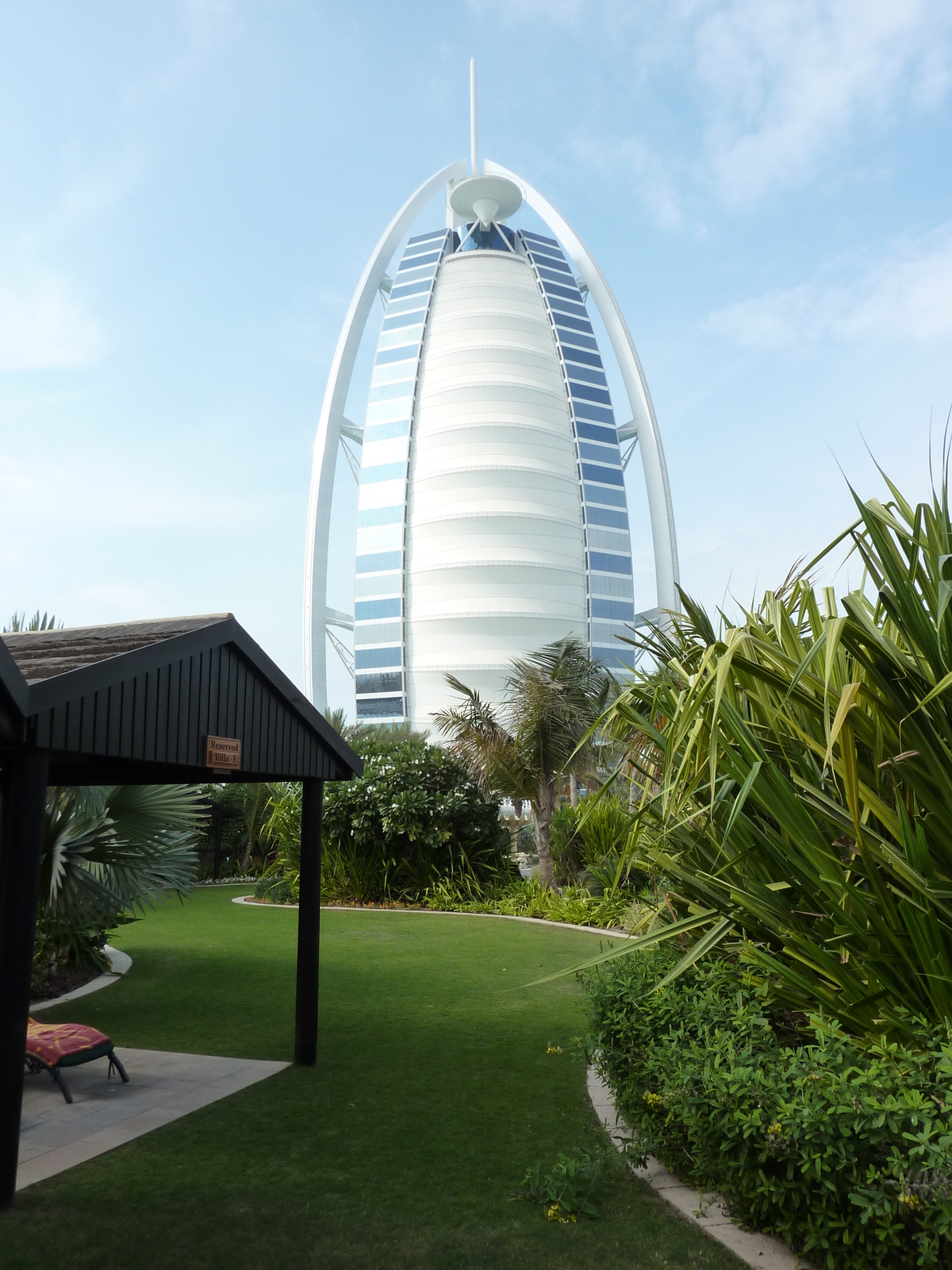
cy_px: 635
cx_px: 476
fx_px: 917
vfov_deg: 69.4
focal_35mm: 25
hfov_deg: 54.9
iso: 125
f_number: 4.5
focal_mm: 4.1
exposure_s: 1/400
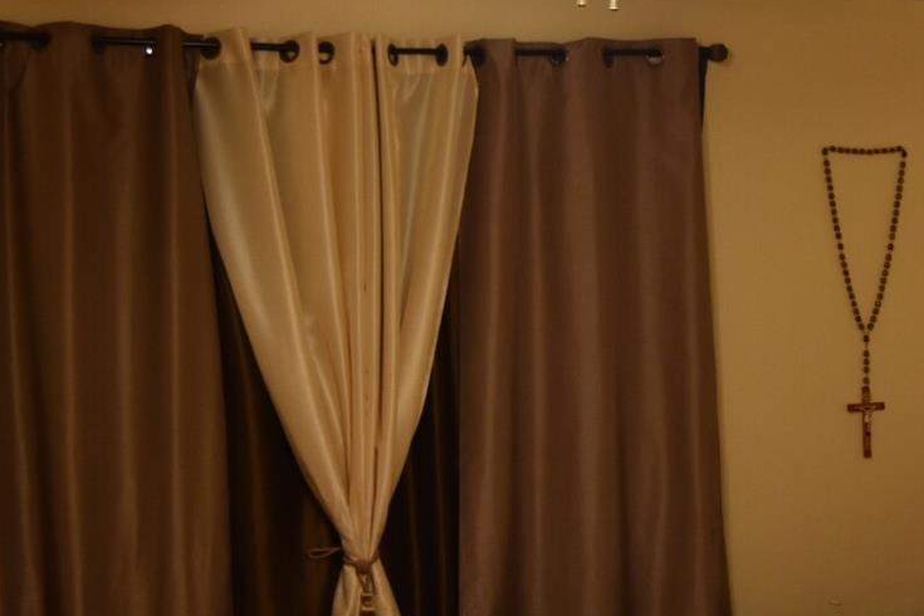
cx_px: 700
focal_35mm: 98
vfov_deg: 13.9
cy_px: 388
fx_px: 2515
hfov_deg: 20.6
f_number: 4.5
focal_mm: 32
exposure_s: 1/80
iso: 800
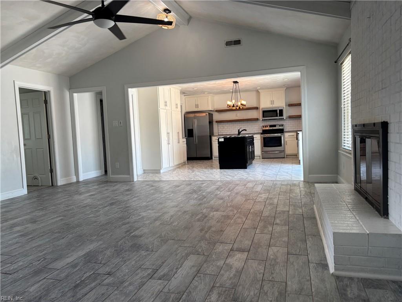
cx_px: 201
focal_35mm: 26
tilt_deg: -4.0
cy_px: 151
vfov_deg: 53.1
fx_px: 302
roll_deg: +2.7
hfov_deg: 67.3
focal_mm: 5.96
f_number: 1.6
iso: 100
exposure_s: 1/120
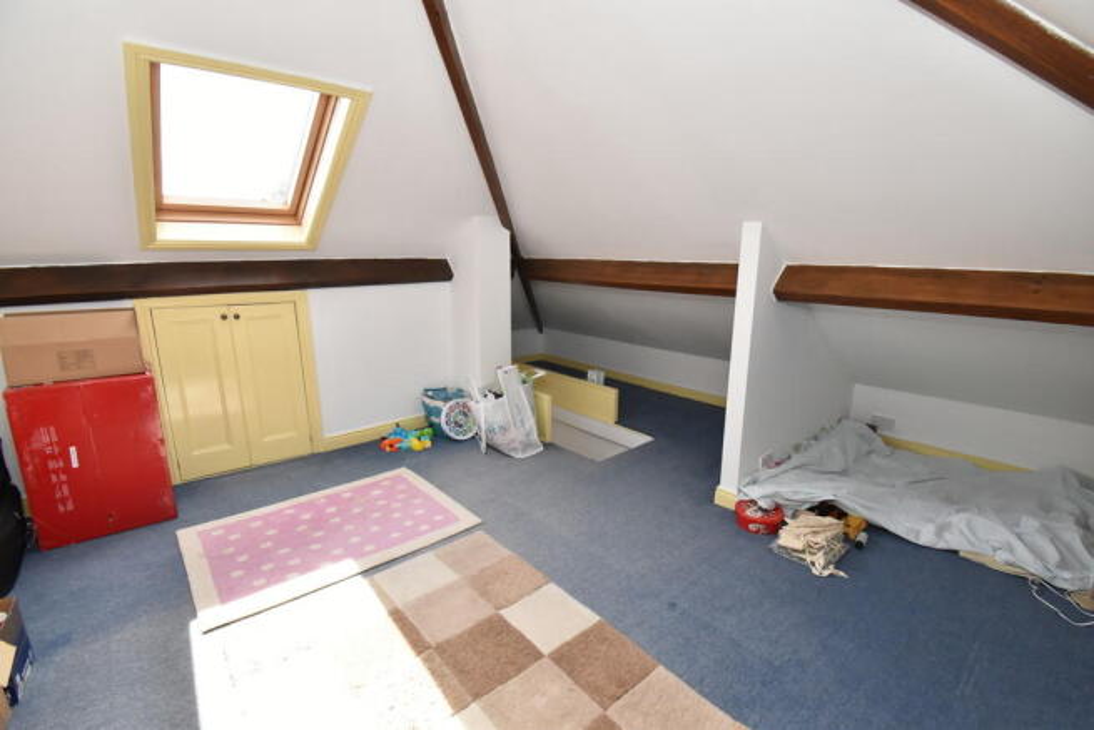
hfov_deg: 100.4
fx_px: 456
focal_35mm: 15
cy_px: 365
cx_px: 547
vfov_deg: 77.4
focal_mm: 10
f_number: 7.1
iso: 800
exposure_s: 1/200
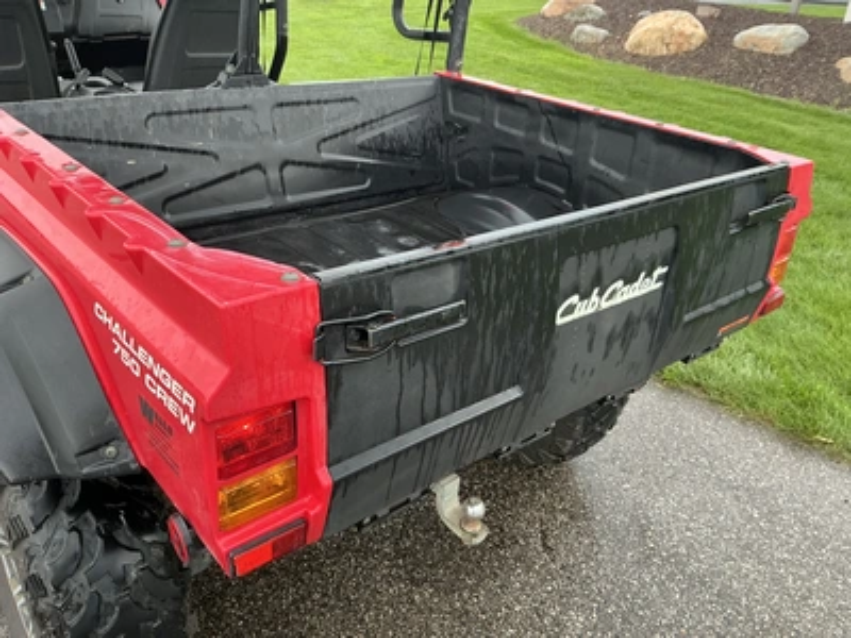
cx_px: 426
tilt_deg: -26.3
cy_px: 319
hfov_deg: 63.4
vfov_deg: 49.7
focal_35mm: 28
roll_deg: -2.9
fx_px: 688
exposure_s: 1/122
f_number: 1.8
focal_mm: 3
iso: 50
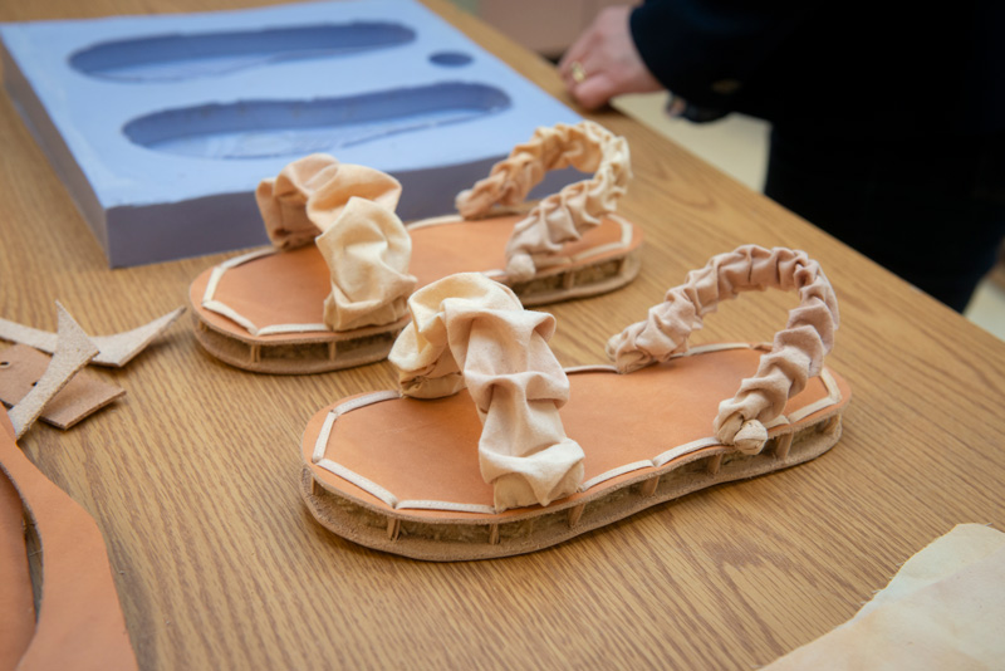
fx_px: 1340
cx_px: 502
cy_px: 336
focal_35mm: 48
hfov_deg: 41.1
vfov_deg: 28.1
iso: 1000
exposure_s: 1/125
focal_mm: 48
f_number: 5.6
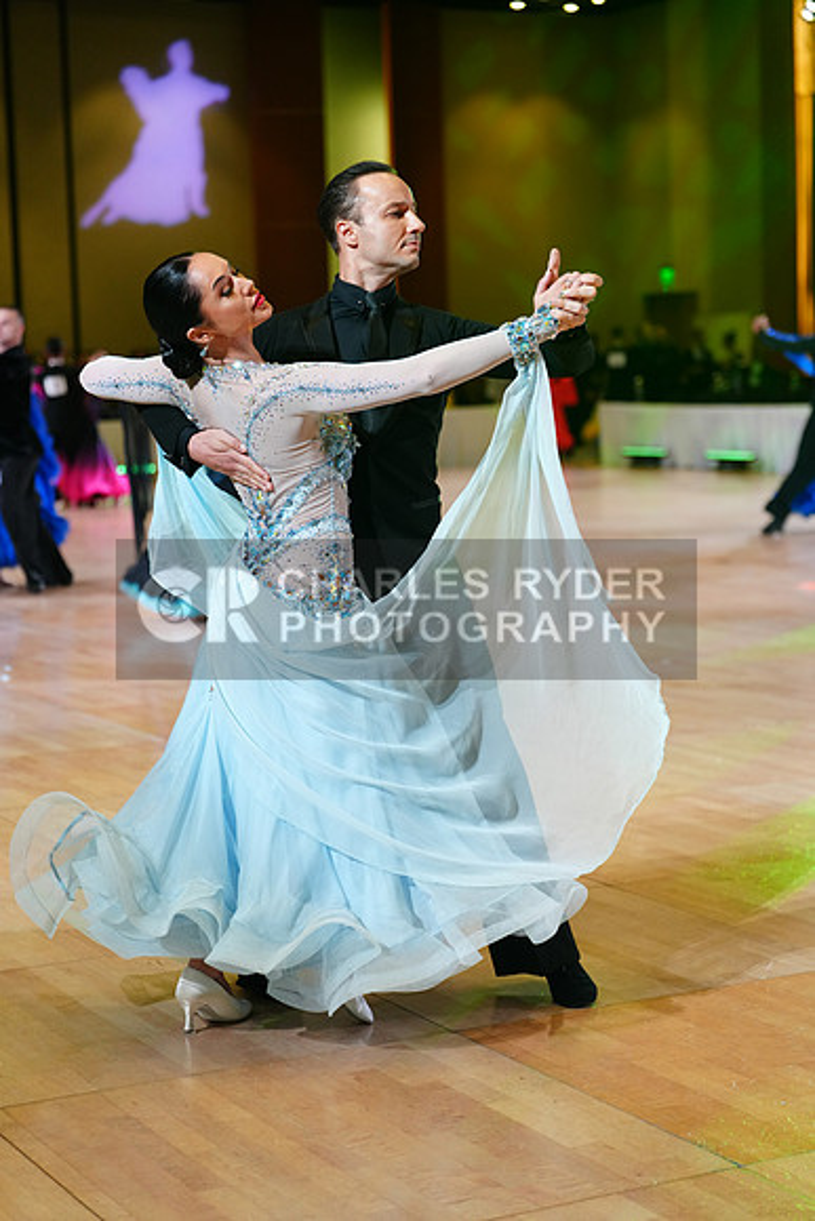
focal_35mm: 70
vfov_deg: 28.8
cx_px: 408
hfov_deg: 19.5
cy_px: 610
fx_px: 2375
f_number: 2.8
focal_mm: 70
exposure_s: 1/400
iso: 2000
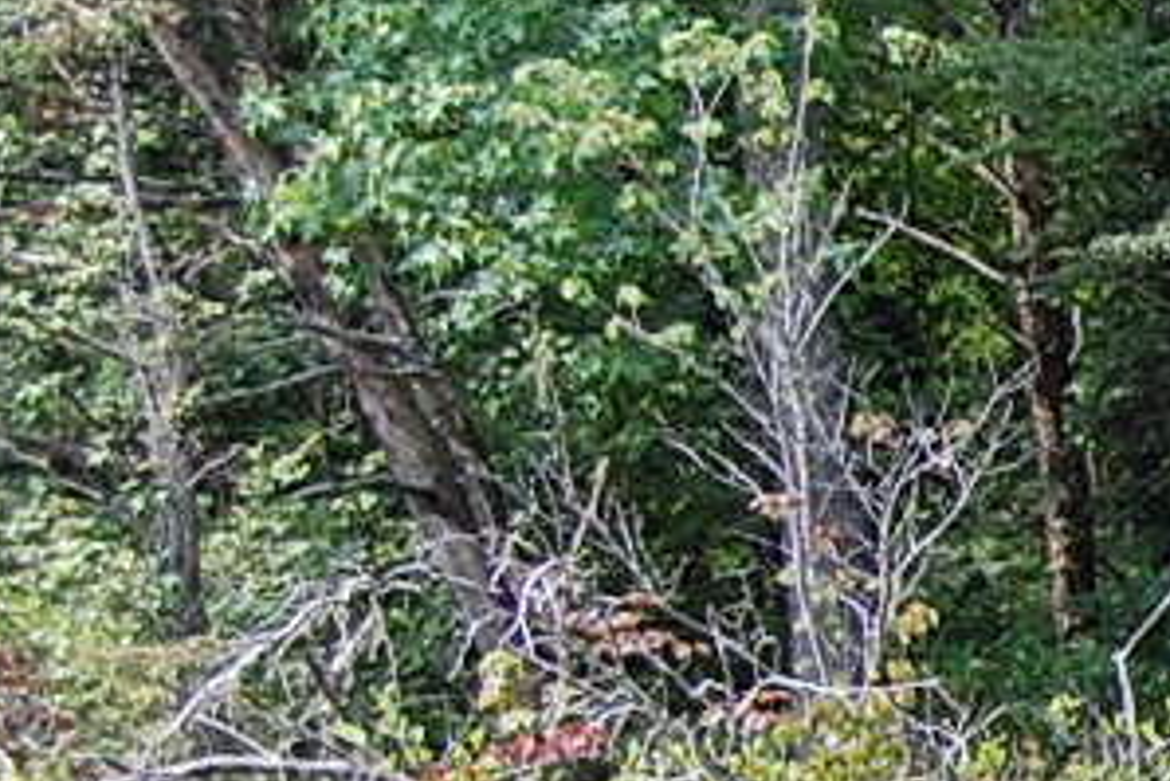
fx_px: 7868
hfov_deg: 7.9
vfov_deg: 5.7
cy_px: 624
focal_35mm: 242
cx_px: 2776
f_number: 6.3
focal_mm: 32
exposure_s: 1/160
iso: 200
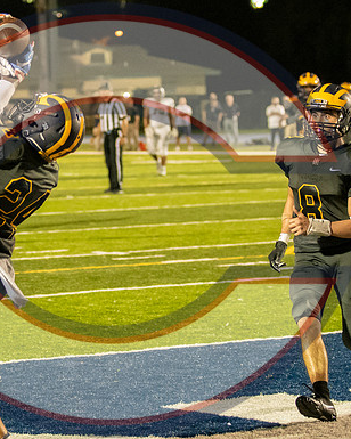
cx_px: 63
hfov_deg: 7.7
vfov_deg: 9.6
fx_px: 2610
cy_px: 142
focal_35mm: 201
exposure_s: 1/1000
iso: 10000
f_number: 2.8
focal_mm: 70
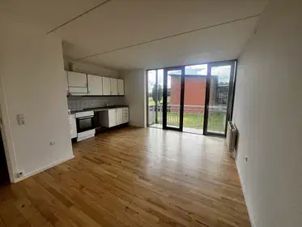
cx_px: 151
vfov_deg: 89.9
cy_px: 114
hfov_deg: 106.2
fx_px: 113
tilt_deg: -8.0
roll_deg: +0.0
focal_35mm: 13
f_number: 1.8
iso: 32
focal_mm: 1.57
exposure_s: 1/294
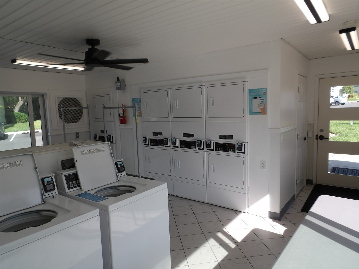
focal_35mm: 23
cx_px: 180
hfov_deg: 73.9
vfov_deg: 58.9
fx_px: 239
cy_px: 134
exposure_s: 1/196
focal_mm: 4.2
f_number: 4.1
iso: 100
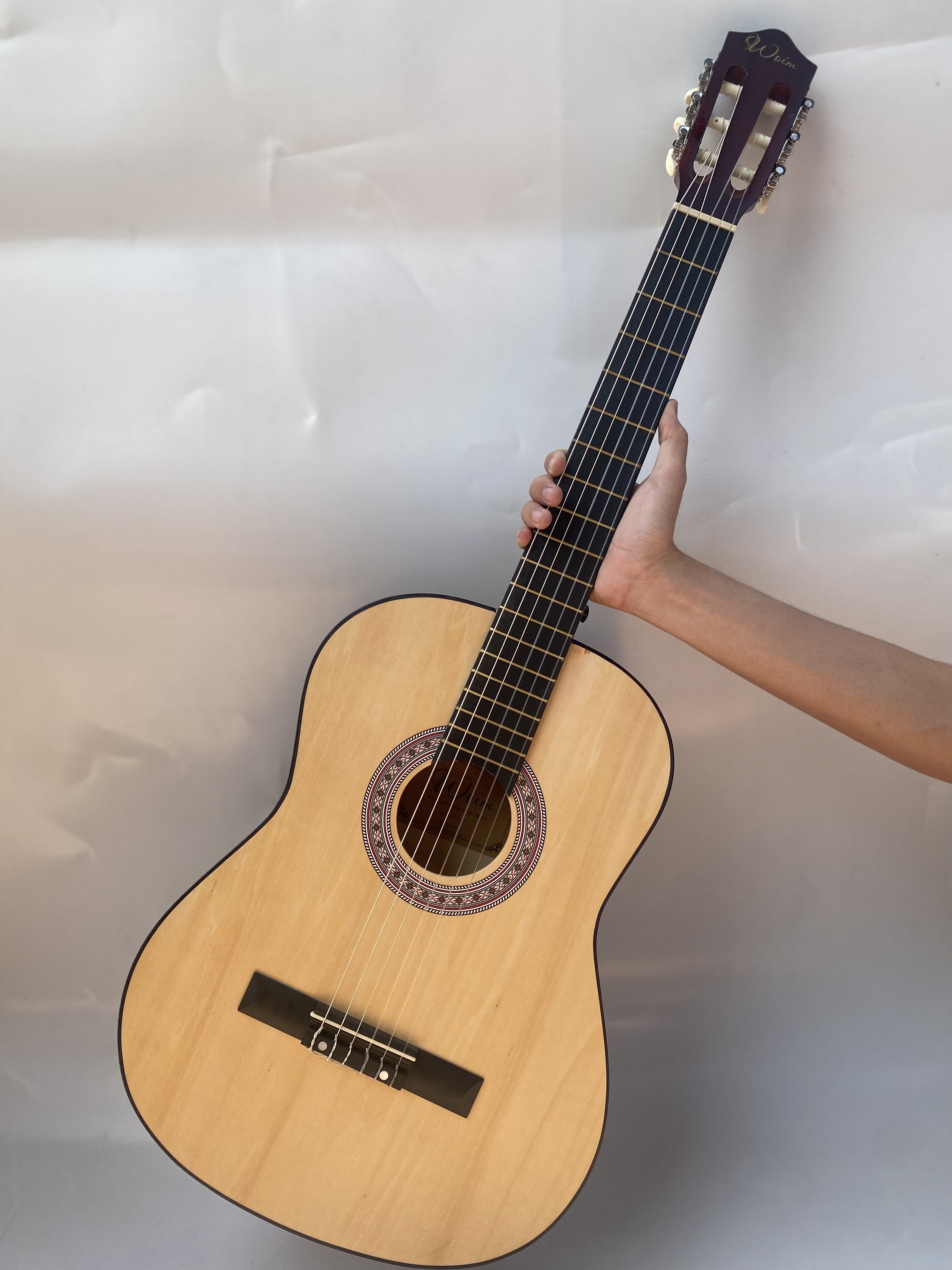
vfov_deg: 67.3
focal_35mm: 26
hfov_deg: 53.1
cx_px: 476
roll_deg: +2.3
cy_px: 635
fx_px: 953
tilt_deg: -11.3
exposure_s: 1/827
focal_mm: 4.25
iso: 32
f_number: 1.8
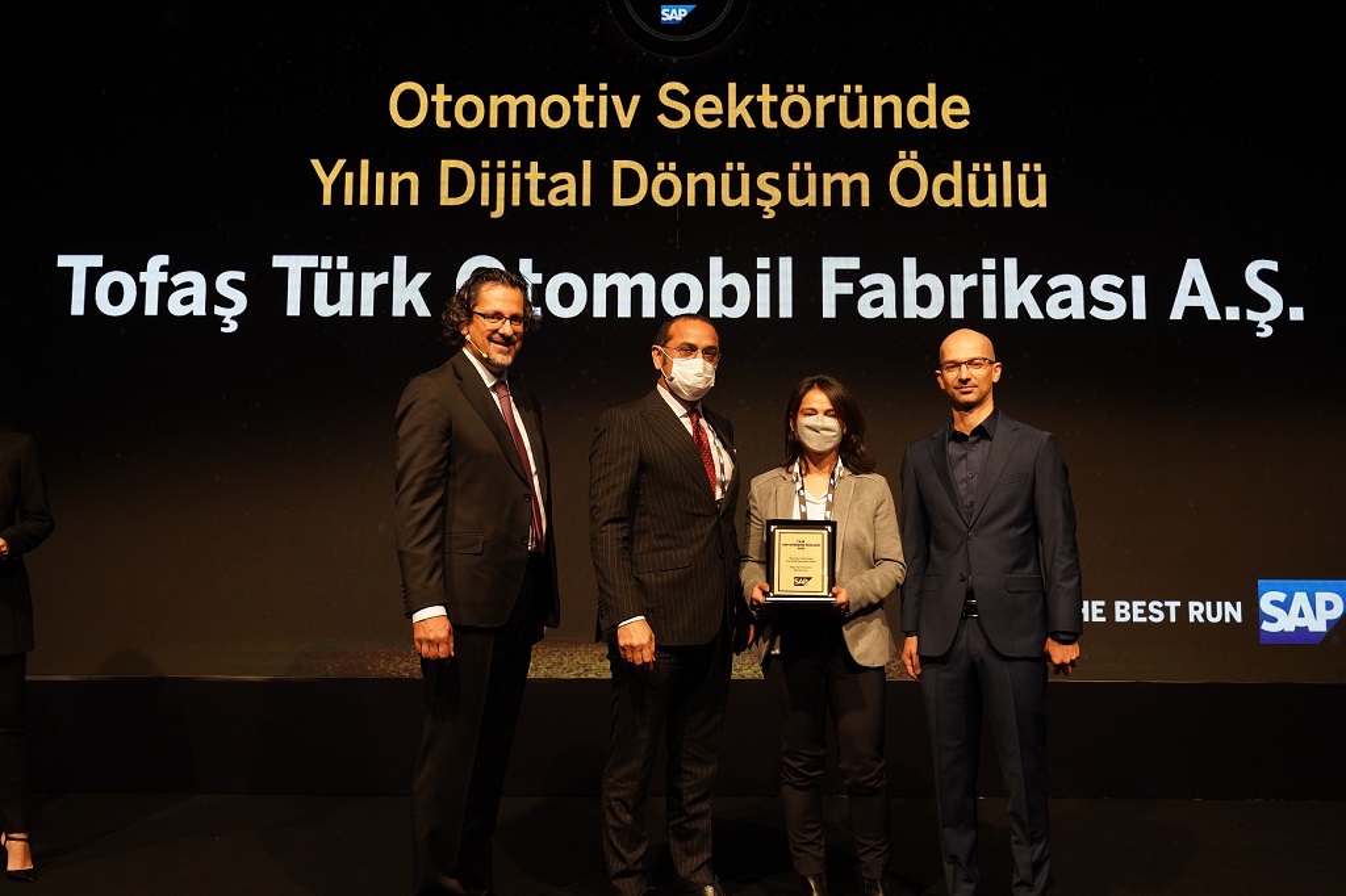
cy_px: 448
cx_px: 673
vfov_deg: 38.9
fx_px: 1271
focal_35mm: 34
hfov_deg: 55.8
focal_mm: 34
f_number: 6.3
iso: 2500
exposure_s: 1/320
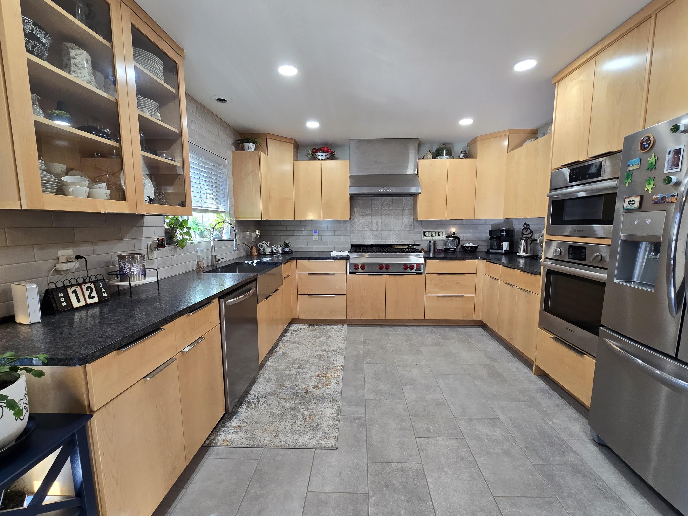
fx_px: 278
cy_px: 259
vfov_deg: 85.7
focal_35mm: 14
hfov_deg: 102.1
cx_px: 351
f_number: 2.2
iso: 125
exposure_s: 1/60
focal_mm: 2.2
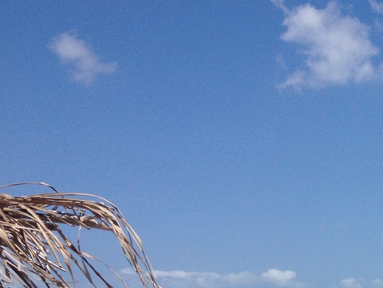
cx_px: 476
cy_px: 347
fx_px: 985
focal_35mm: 89
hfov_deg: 20.4
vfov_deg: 16.0
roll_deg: +0.7
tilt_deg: -3.2
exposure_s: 1/3460
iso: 50
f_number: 2.4
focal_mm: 4.28
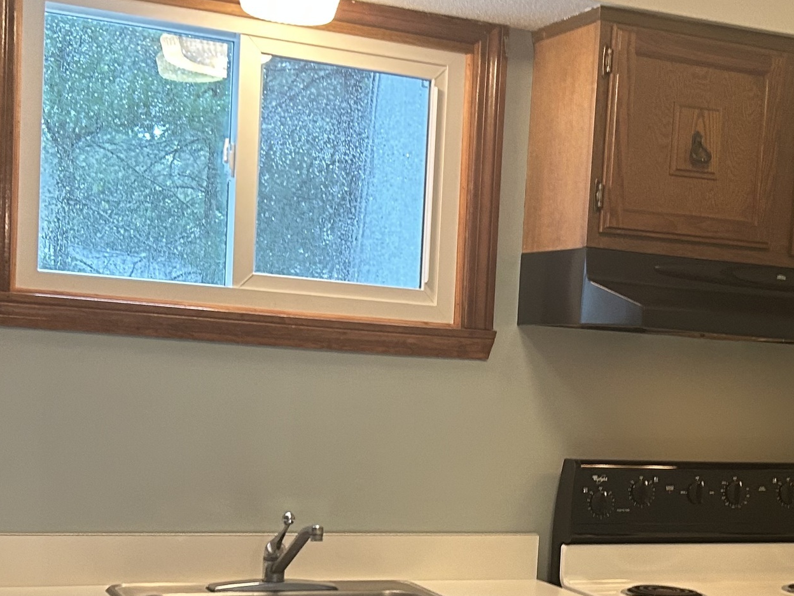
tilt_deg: -8.9
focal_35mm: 64
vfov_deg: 22.5
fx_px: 1468
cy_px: 506
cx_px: 517
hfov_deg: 30.1
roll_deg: -3.4
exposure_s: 1/60
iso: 250
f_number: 1.5
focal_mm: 5.7
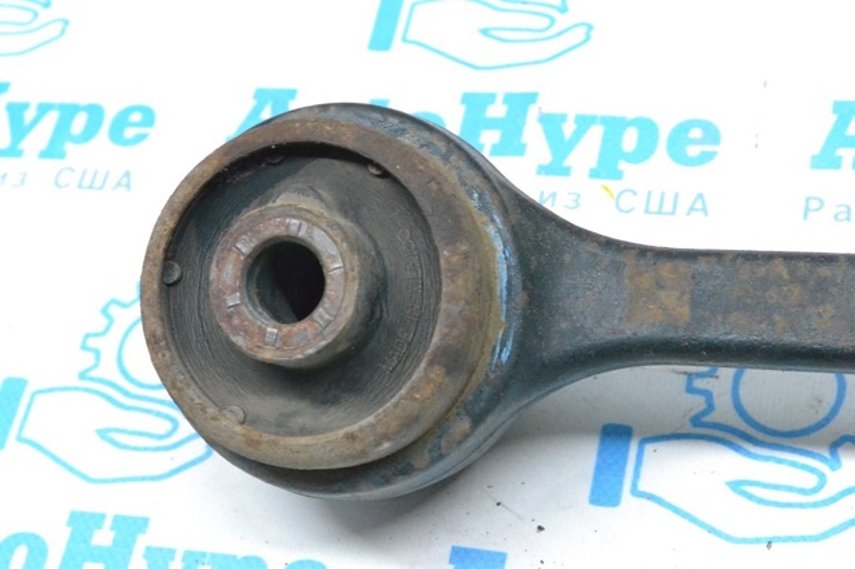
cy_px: 284
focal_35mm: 78
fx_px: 1851
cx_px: 428
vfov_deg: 17.5
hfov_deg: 26.0
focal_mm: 52
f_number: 9
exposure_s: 1/160
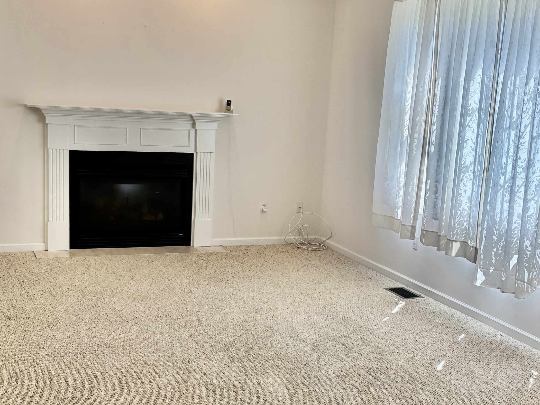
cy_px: 237
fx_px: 593
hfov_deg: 49.0
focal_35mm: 38
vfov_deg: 37.6
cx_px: 262
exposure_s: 1/140
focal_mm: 5.96
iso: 50
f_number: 1.6
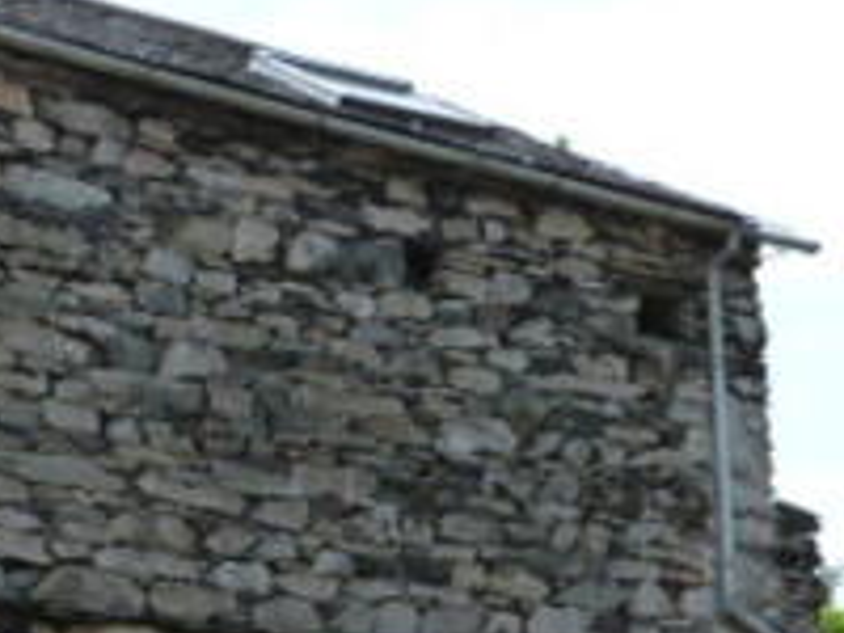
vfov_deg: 15.1
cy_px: 631
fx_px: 2341
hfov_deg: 20.1
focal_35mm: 96
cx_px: 120
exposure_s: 1/640
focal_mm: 5.9
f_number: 3
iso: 160
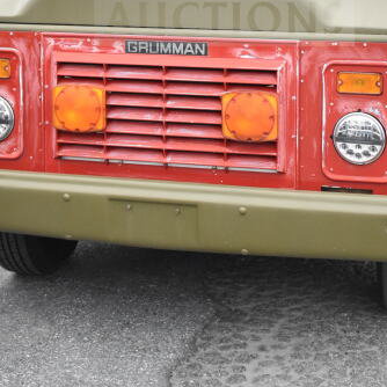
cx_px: 224
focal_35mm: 80
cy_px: -46
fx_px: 1014
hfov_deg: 21.6
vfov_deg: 20.5
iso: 2800
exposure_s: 1/4000
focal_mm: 23
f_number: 3.8
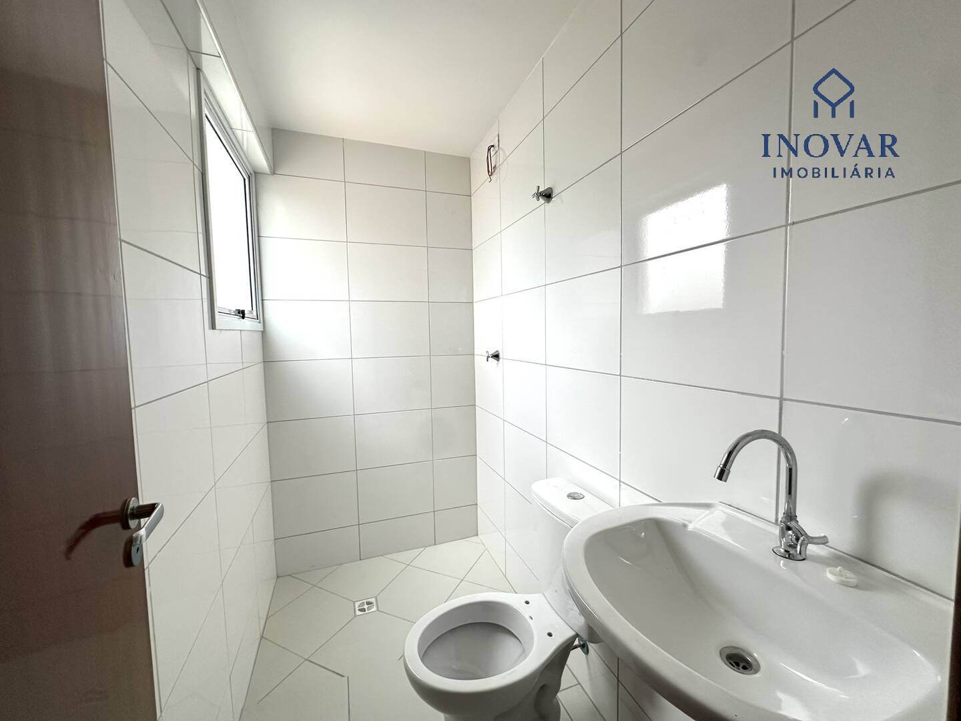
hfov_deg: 102.1
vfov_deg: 85.7
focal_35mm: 14
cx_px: 480
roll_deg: +1.2
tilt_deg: -4.0
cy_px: 360
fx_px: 389
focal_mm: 2.22
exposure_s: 1/99
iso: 125
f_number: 2.2
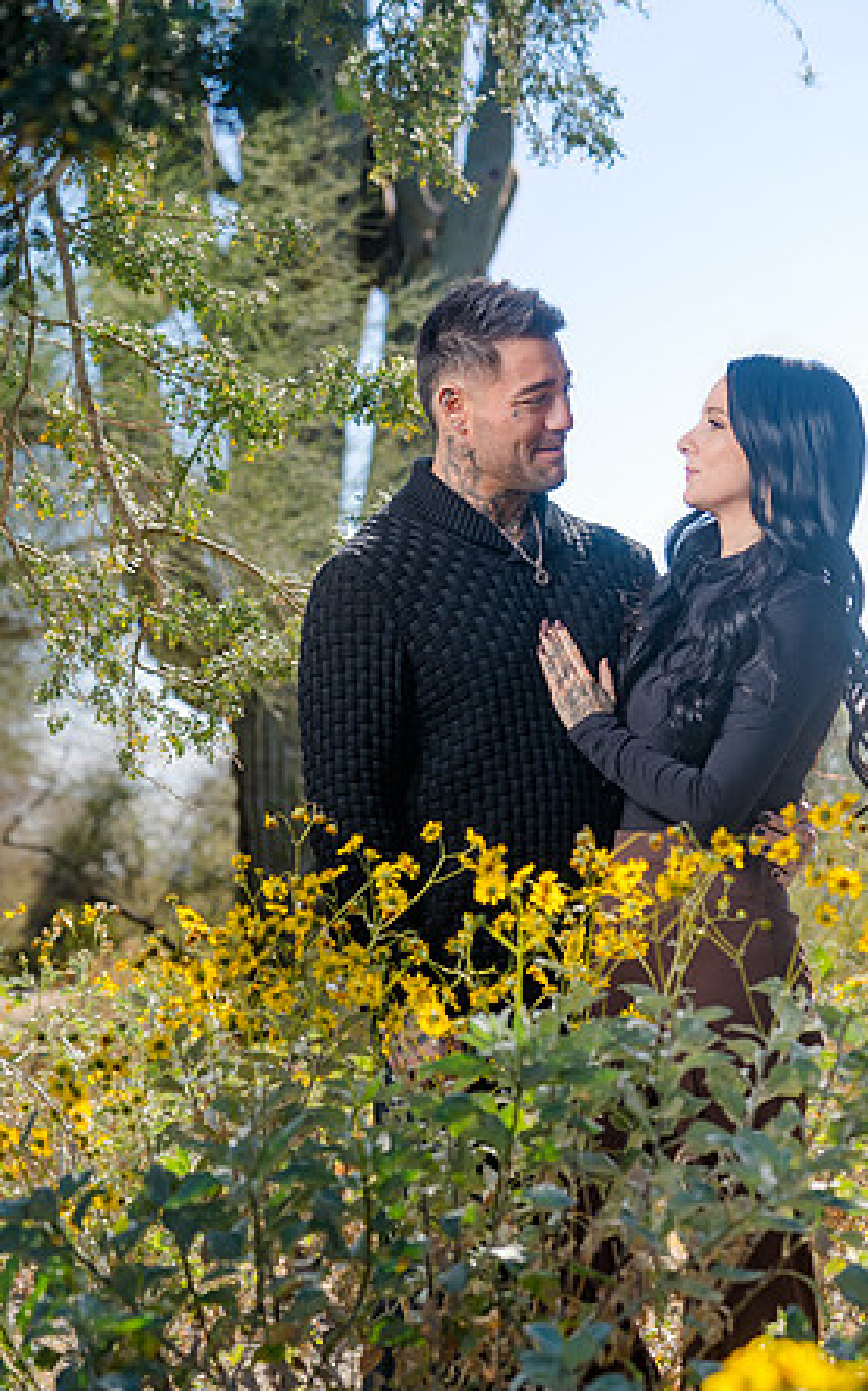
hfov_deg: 14.2
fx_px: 3487
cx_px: 467
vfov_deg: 22.6
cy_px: 699
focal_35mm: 92
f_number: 5.6
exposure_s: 1/250
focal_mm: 89
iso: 100
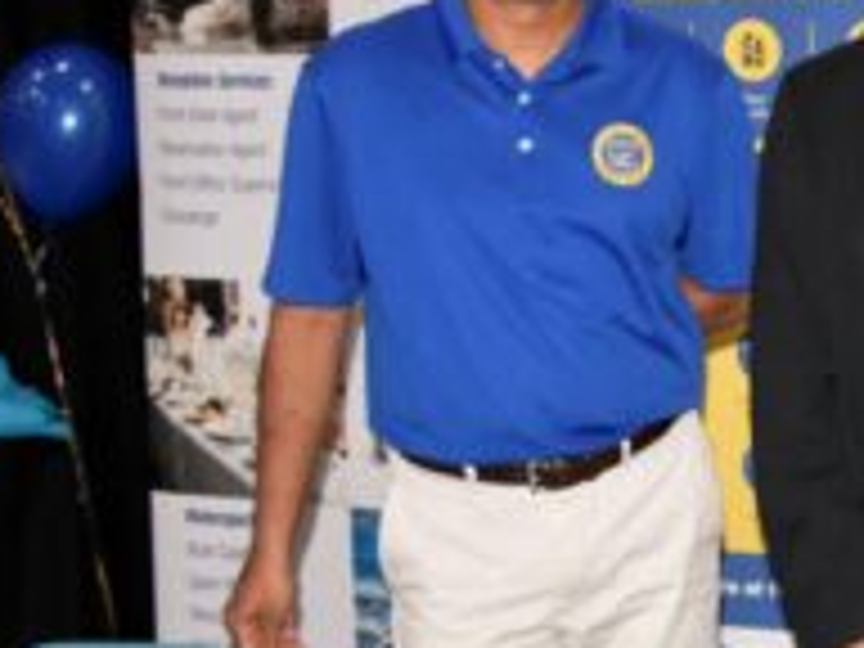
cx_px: 1210
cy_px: 374
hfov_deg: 16.0
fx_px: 2870
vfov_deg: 12.9
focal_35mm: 115
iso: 1250
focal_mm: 22
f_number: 5.6
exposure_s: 1/60
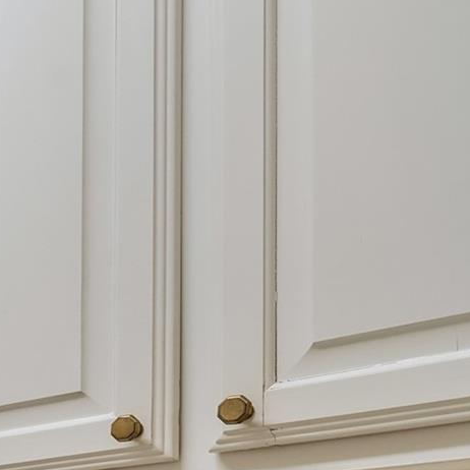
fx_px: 983
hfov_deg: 16.9
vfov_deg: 23.4
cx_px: -544
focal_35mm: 64
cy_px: 628
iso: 800
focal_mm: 17
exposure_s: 1/20
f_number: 8
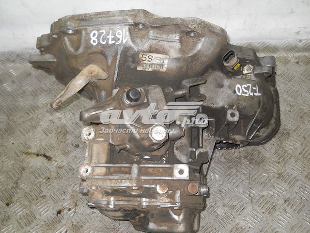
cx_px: 155
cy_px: 116
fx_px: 367
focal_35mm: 41
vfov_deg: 35.1
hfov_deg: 45.8
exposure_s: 1/30
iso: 100
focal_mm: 6.72
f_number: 3.1
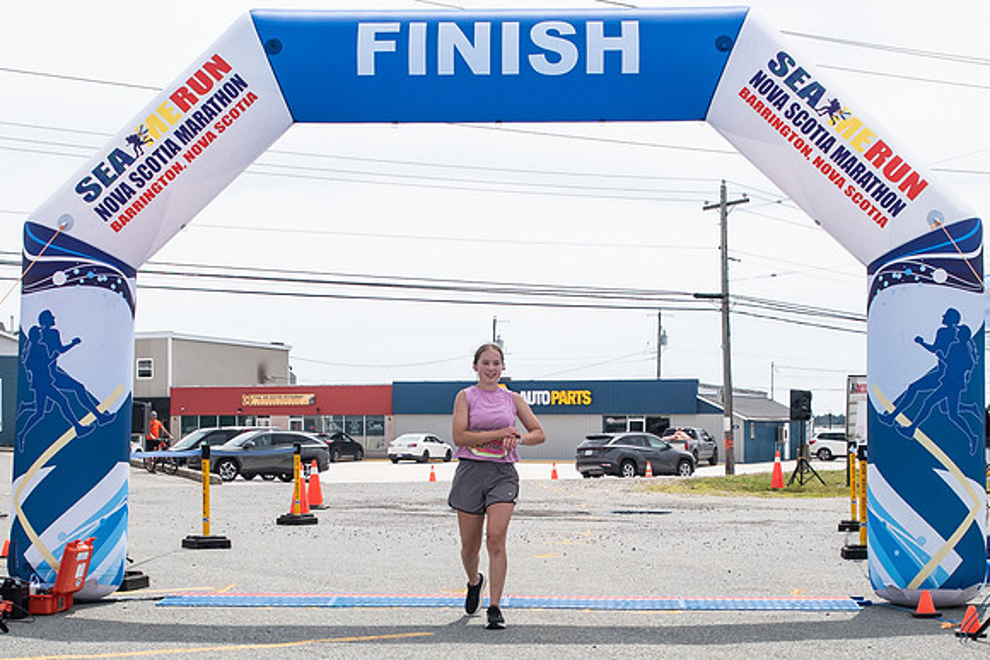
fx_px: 1781
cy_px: 451
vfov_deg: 20.9
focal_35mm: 65
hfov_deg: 31.1
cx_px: 482
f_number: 4
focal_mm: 31
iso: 800
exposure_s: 1/4000
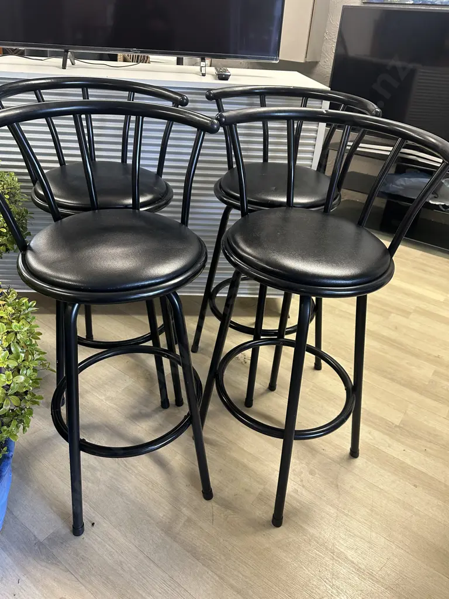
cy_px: 300
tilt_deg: -32.9
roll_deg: -3.8
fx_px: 415
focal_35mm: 24
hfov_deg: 56.8
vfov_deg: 71.6
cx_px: 224
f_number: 1.78
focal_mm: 6.86
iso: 250
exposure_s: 1/50
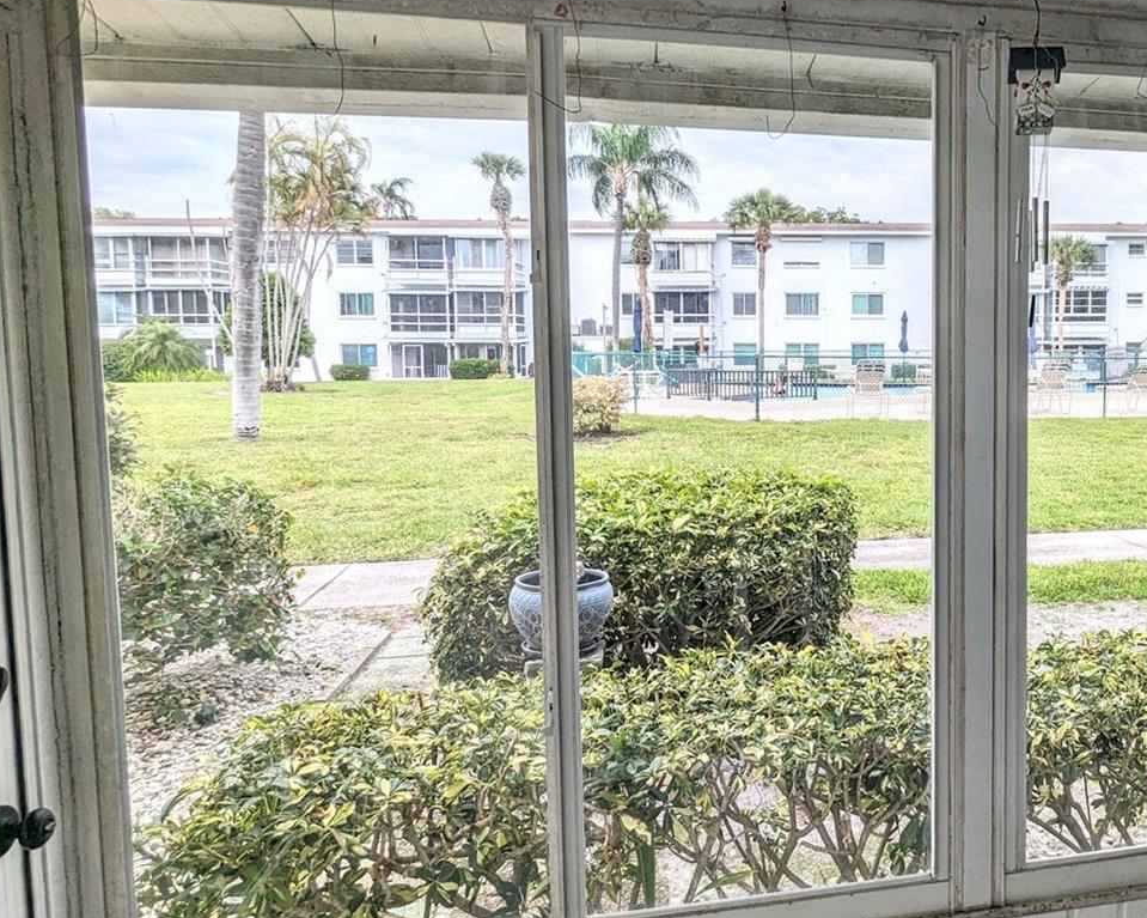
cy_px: 413
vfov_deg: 54.8
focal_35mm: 26
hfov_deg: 62.1
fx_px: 883
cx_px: 866
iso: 57
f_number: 2.2
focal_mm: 2.35
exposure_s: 1/671
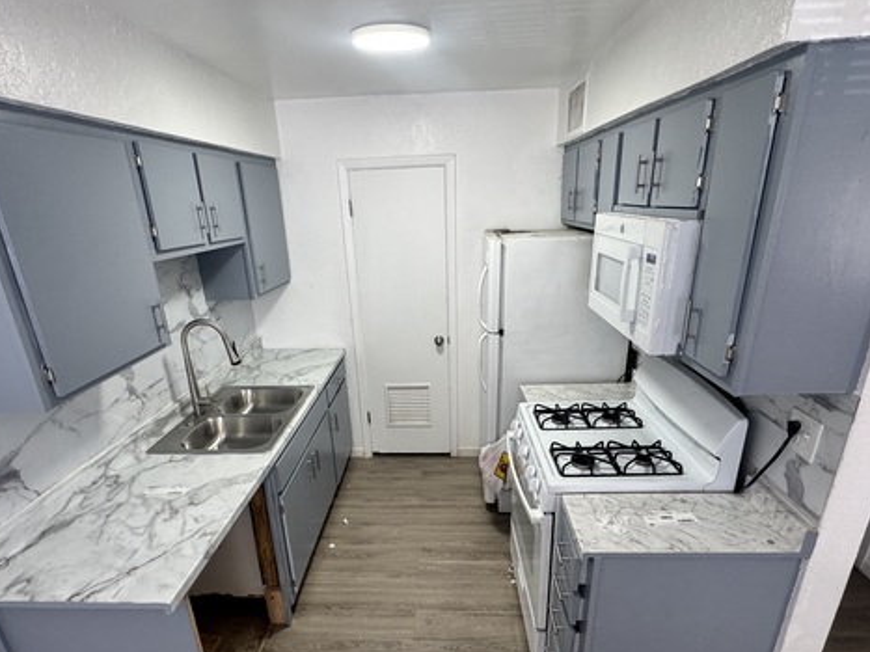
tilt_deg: -21.7
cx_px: 422
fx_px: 503
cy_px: 397
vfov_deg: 65.2
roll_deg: +3.1
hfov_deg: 81.7
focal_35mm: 20
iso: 160
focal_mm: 2.22
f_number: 2.2
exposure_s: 1/120
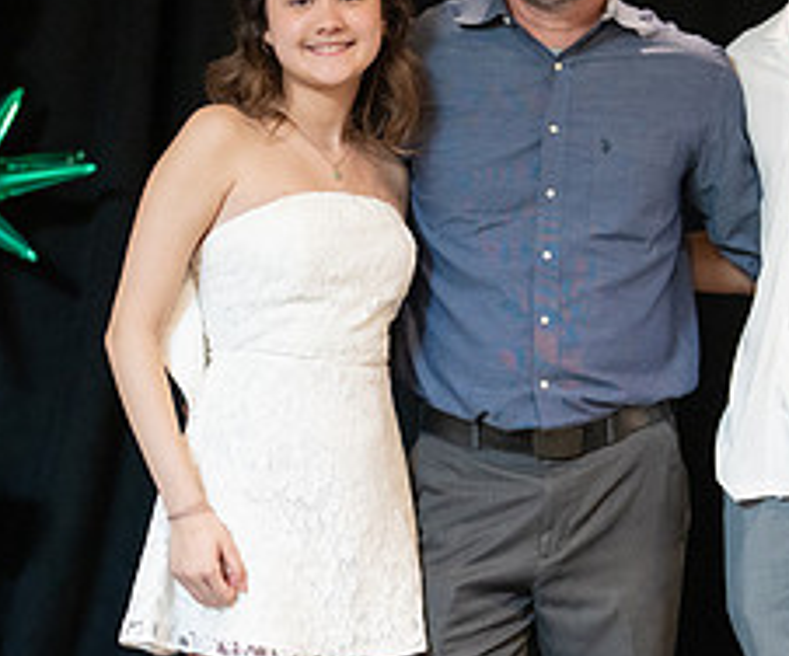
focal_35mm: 148
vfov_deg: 10.7
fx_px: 3510
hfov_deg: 12.8
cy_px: 413
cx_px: 496
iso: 1600
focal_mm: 50
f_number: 1.2
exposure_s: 1/320
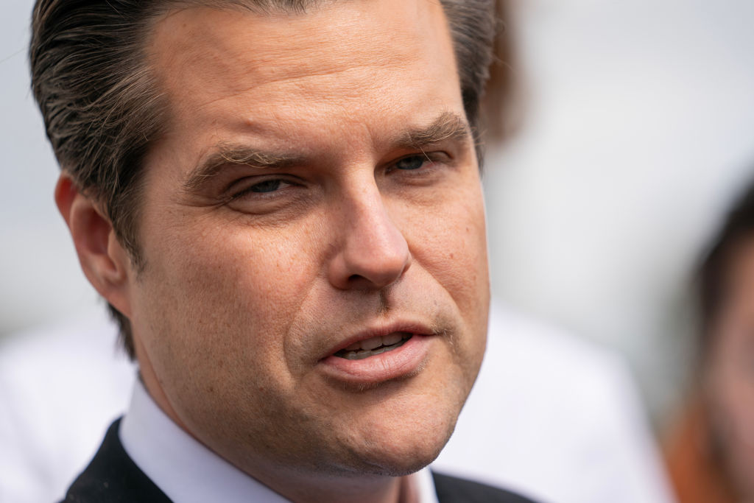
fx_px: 4189
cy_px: 252
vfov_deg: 6.9
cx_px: 377
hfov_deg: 10.3
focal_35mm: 200
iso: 160
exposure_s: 1/1250
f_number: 4
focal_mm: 200
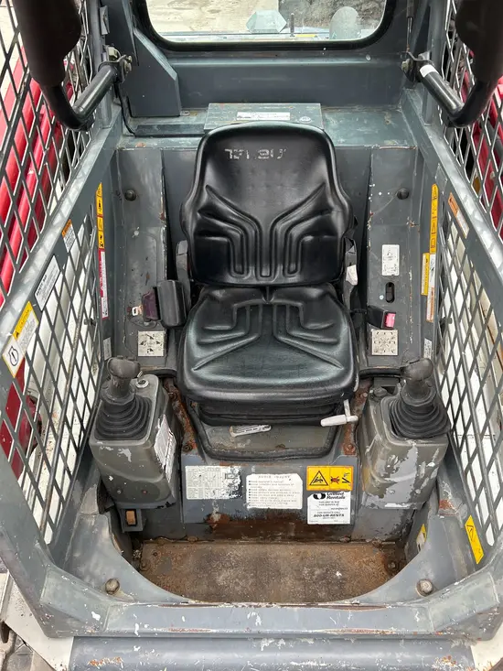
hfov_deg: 53.1
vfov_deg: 67.3
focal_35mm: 26
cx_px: 252
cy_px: 336
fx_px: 504
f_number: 1.5
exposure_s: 1/121
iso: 50
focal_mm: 5.7
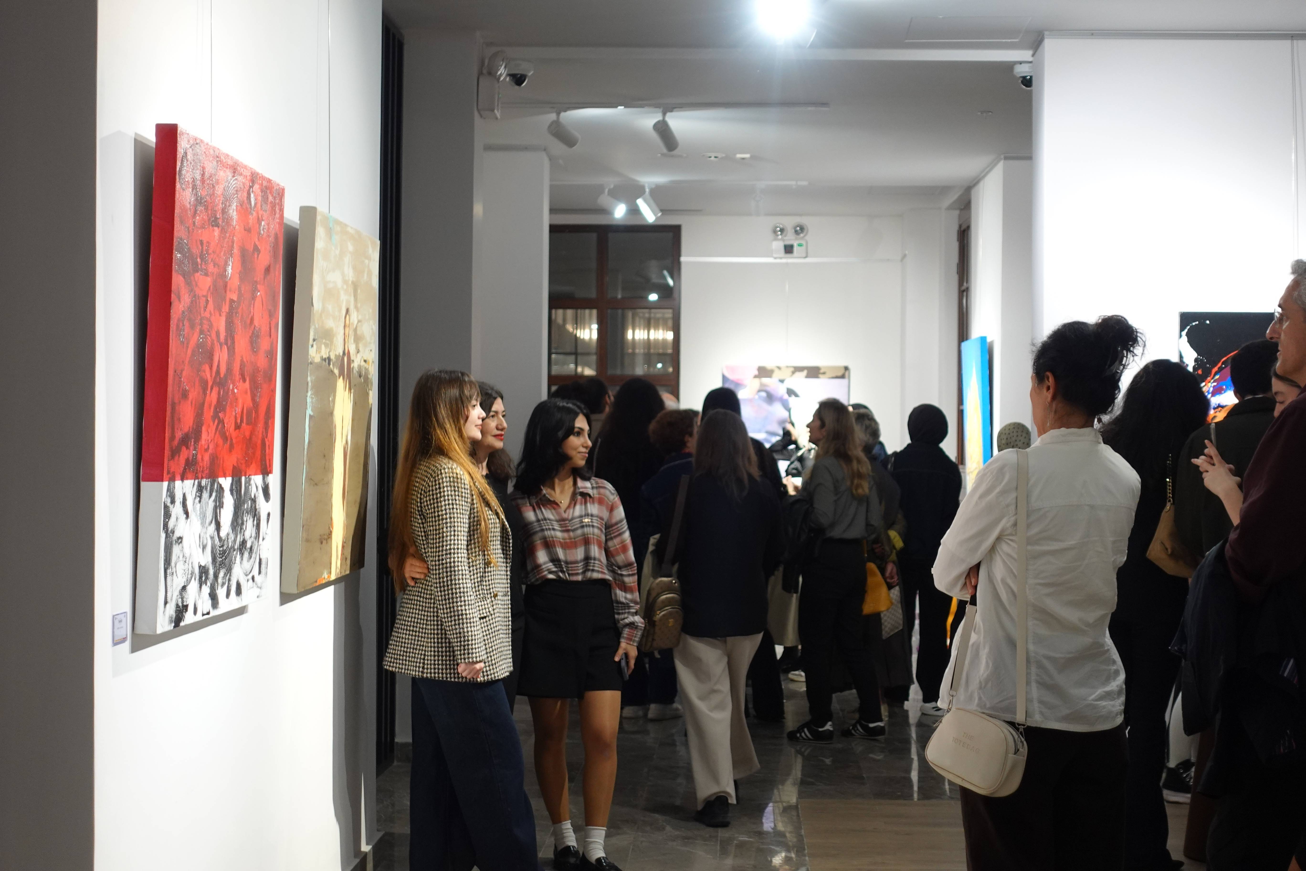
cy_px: 436
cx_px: 653
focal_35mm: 61
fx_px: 2213
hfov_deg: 32.9
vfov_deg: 22.3
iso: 500
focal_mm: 22.74
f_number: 2.8
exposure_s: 1/80
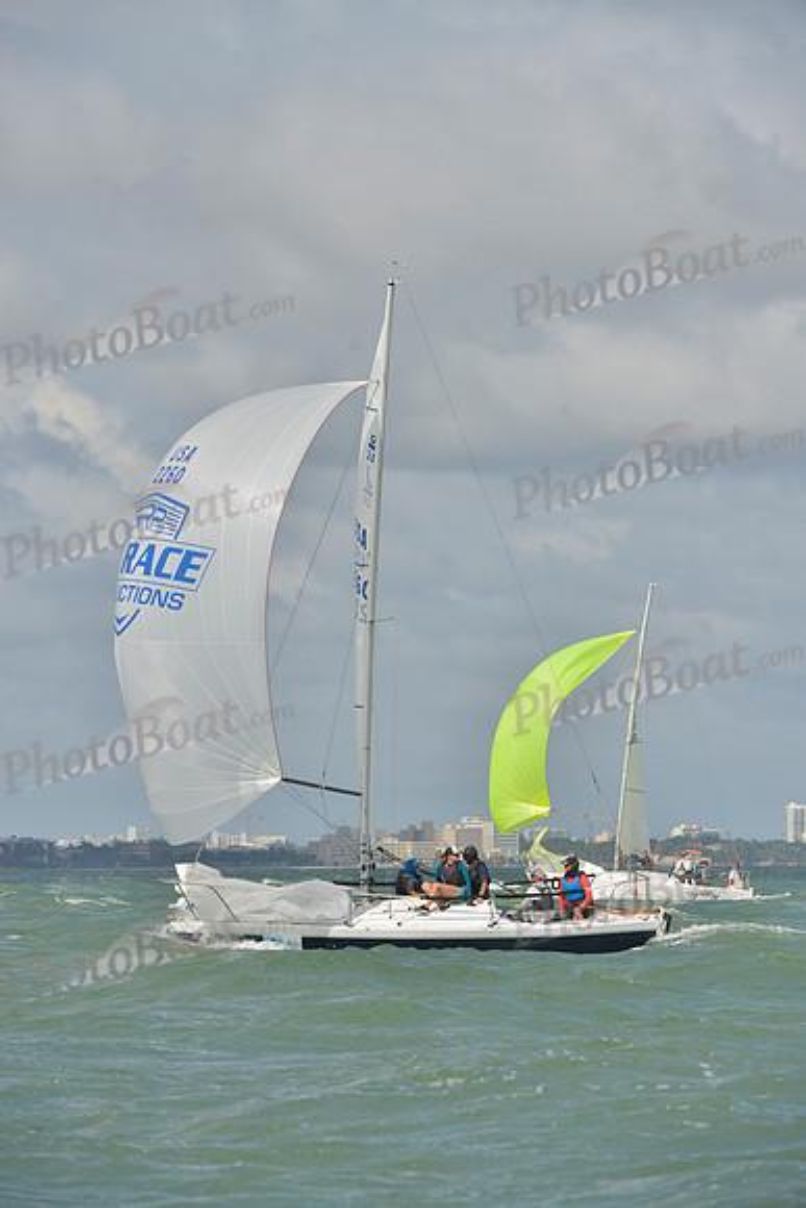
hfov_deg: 6.5
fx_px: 7048
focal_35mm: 210
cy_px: 604
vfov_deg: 9.8
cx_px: 403
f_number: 9
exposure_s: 1/1250
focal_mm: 210
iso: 280
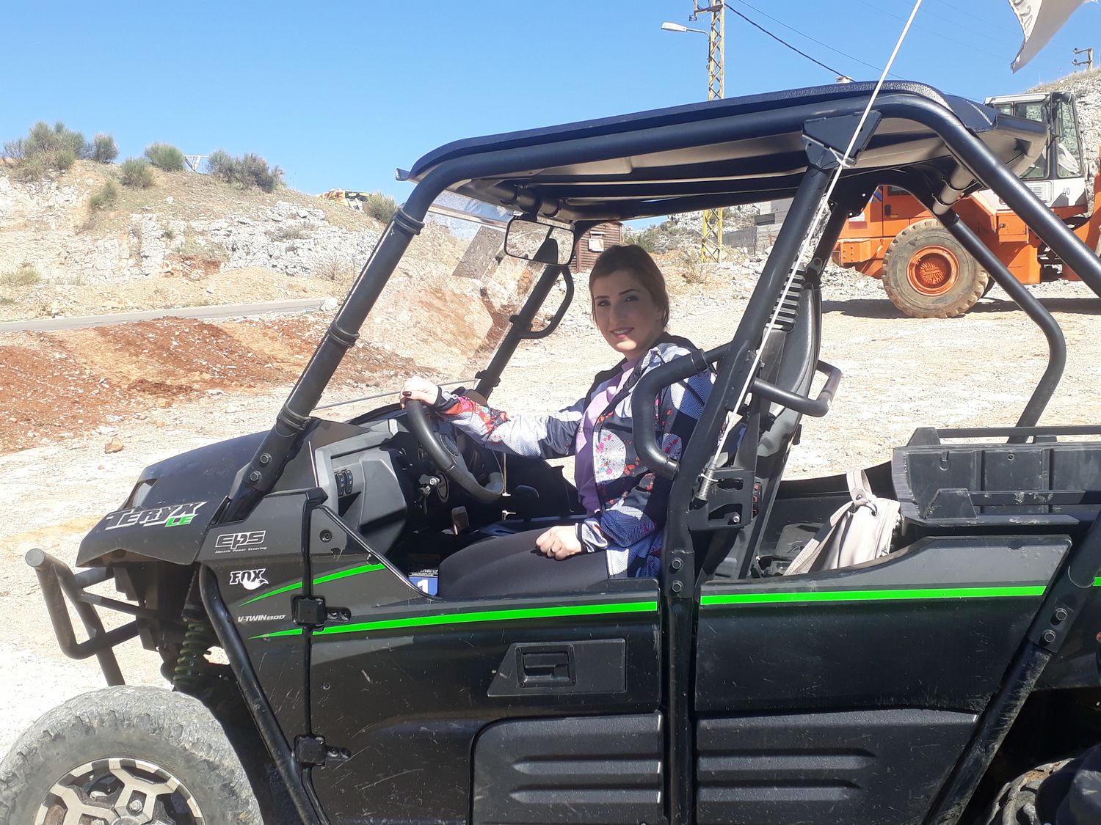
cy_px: 412
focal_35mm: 27
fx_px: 859
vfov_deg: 51.4
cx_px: 550
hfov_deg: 65.3
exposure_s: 1/914
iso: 40
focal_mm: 3.6
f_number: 1.9
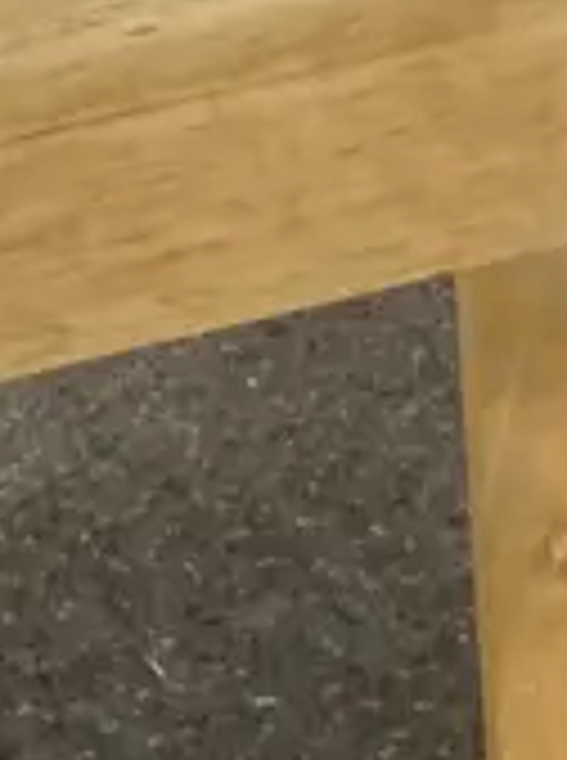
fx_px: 3727
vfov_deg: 11.6
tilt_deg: -45.6
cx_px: 670
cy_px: 175
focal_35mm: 170
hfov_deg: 8.6
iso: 80
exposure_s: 1/50
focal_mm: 3.99
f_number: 1.8
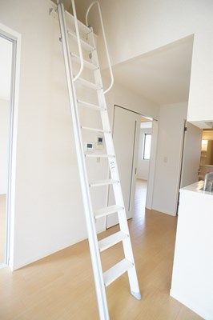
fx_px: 213
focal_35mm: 24
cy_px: 160
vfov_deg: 73.8
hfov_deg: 53.1
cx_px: 106
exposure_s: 1/60
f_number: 4
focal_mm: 16
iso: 400
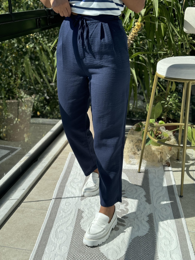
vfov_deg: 39.7
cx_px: 98
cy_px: 130
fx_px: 361
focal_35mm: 48
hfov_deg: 30.3
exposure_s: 1/1193
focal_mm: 6.76
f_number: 1.78
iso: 64
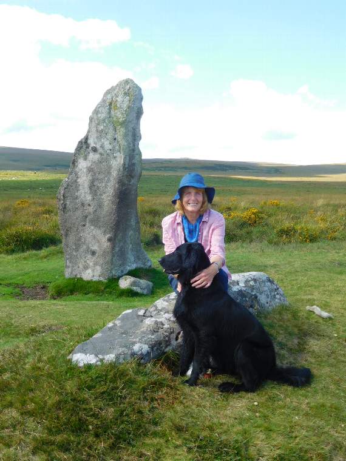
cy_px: 230
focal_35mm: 35
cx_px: 173
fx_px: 466
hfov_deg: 40.7
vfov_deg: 52.6
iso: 125
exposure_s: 1/400
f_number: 3.8
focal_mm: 6.2
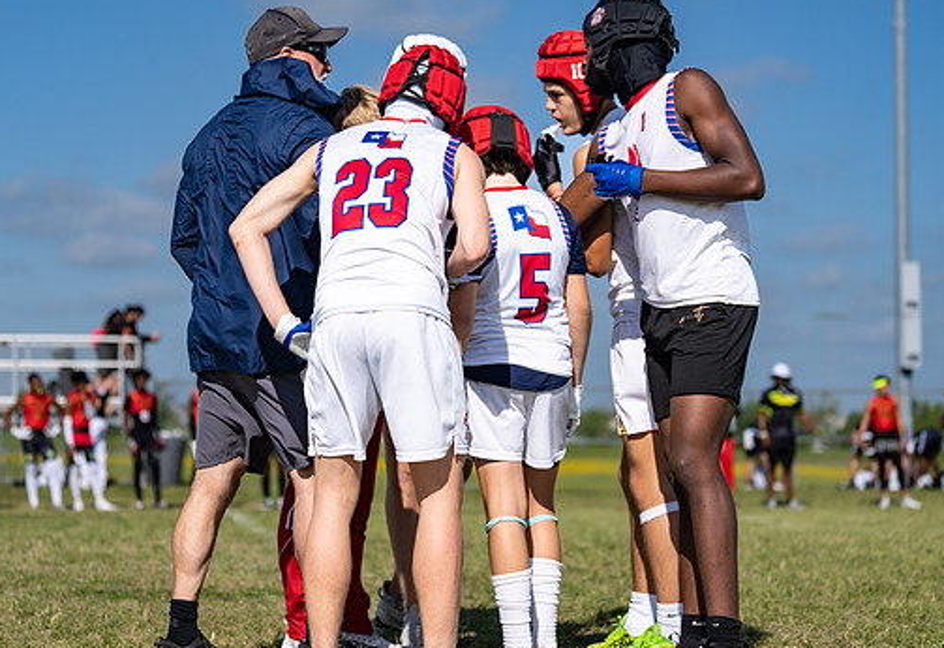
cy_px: 306
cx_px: 423
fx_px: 2381
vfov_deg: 15.5
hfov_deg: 22.4
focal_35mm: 90
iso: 100
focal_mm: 70
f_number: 2.8
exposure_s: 1/4000
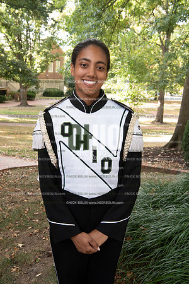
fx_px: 362
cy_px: 142
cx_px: 94
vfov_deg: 42.7
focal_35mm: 46
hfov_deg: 29.2
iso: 800
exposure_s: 1/100
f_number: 8
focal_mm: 46
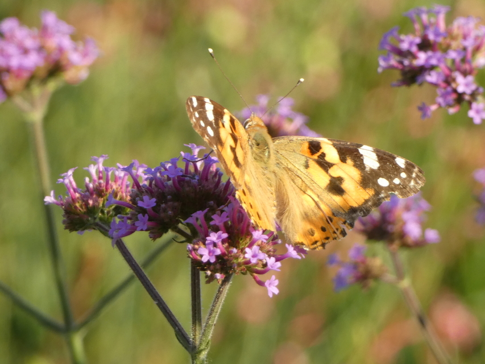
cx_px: 242
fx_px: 4470
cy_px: 182
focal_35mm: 319
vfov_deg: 4.7
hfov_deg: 6.2
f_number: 5.6
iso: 160
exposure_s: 1/80
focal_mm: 57.2
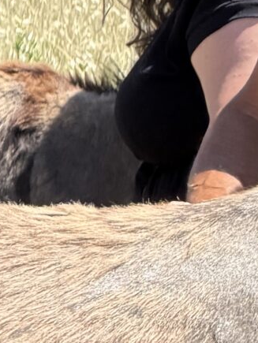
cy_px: 319
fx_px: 5835
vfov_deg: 3.4
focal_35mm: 588
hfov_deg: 2.5
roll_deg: -0.4
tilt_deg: -9.4
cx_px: 685
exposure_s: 1/424
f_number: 2.8
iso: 50
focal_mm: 16.89
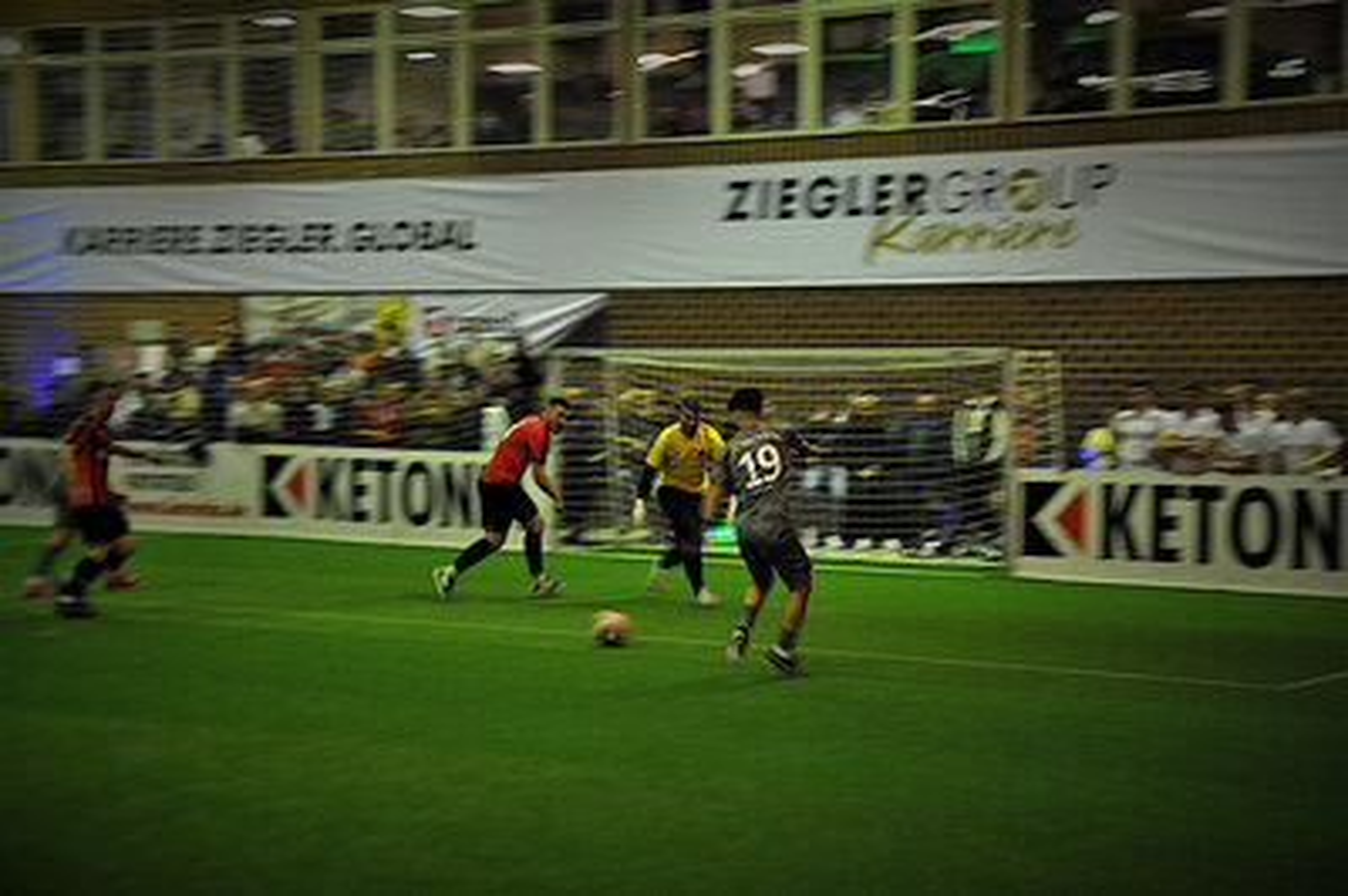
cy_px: 448
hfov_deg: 29.9
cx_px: 674
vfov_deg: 20.1
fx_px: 2525
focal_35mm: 68
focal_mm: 45
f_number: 4.8
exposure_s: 1/25
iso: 1600
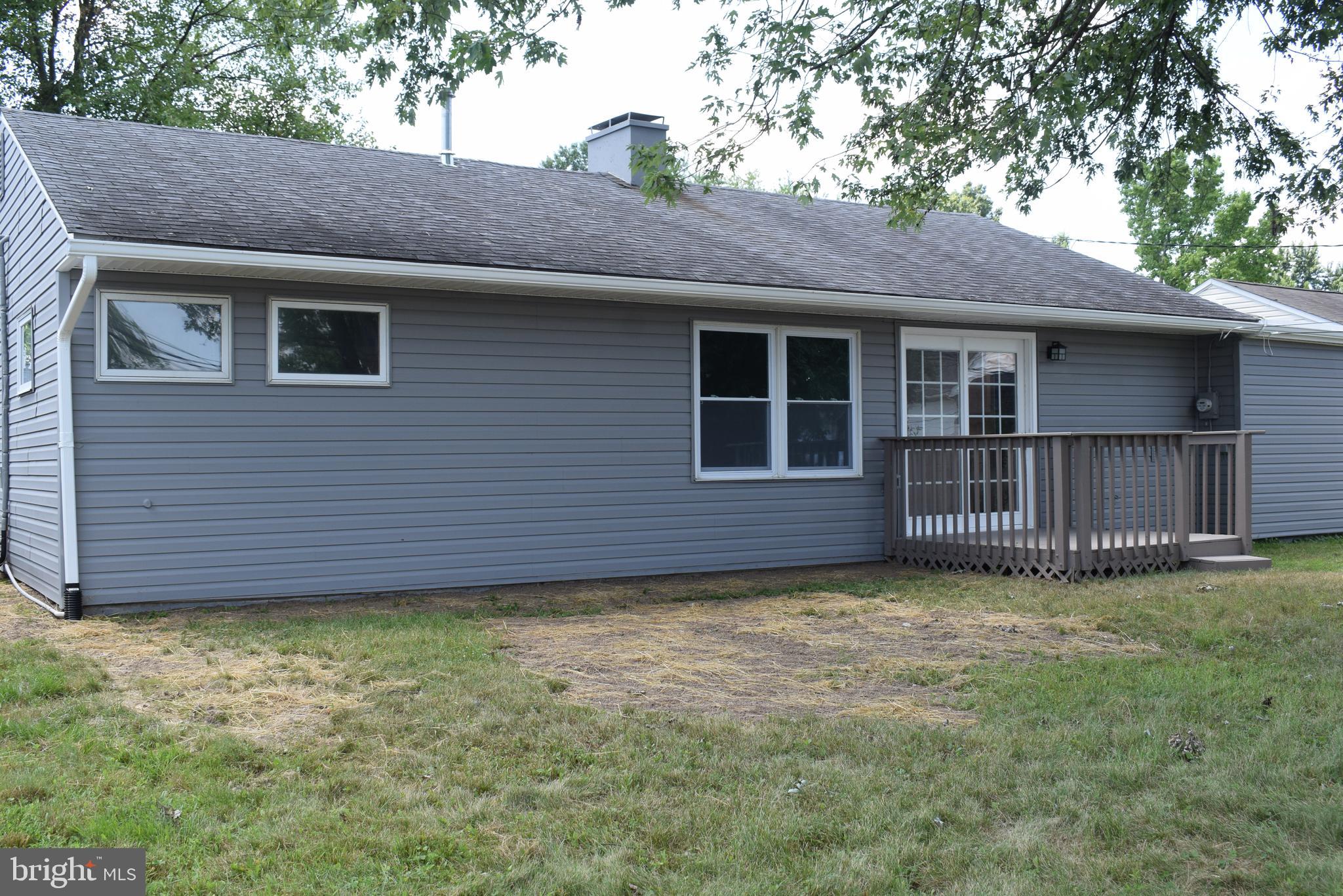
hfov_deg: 53.1
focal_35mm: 36
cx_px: 672
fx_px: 1343
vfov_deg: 36.9
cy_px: 448
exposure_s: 1/250
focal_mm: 24
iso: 360
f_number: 8
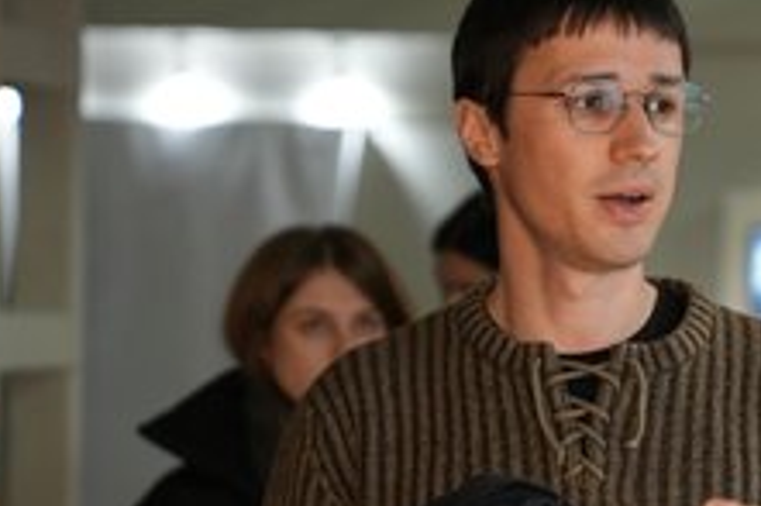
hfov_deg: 16.1
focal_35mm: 127
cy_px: 377
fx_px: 2683
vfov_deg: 10.8
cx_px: 582
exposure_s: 1/160
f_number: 2.8
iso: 4000
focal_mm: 70
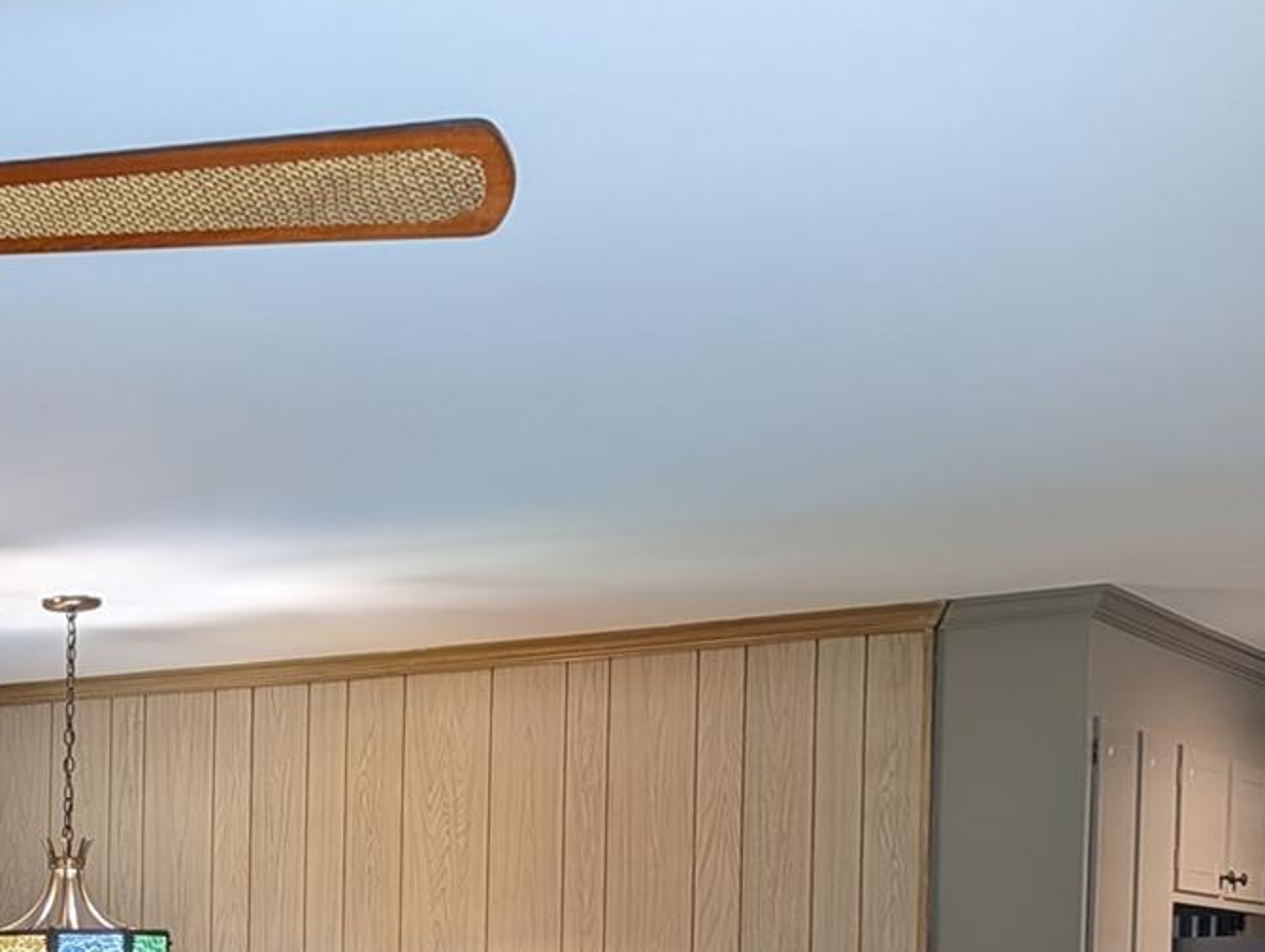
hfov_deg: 24.1
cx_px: -273
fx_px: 2671
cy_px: 1099
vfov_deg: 19.2
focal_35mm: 73
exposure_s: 1/30
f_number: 1.68
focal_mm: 6.9
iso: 42
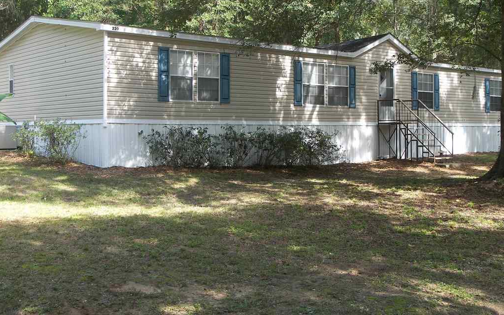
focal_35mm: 48
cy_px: 133
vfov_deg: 26.8
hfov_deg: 41.8
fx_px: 659
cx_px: 252
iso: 50
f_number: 3.6
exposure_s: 1/80
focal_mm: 9.5
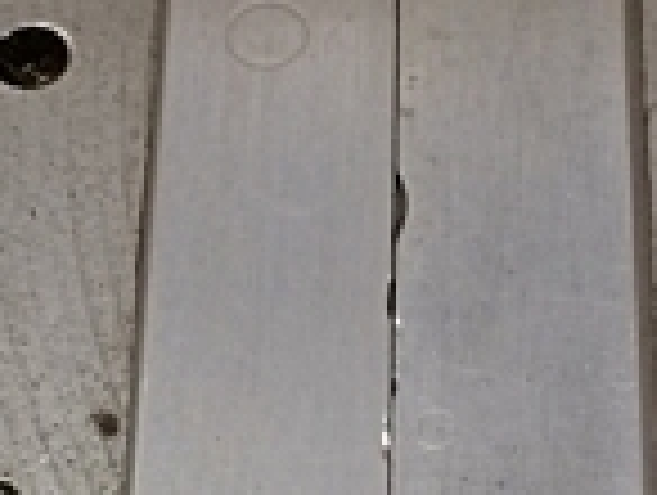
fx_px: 2414
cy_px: 315
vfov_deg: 11.7
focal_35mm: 127
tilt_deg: -57.9
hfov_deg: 15.5
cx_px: 423
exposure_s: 1/30
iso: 64
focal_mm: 4.15
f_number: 2.2
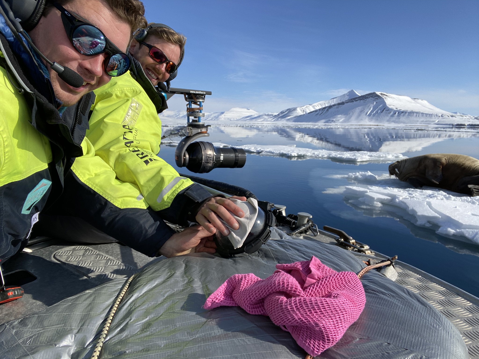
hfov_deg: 73.9
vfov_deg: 58.9
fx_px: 318
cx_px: 240
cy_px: 180
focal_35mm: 23
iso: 25
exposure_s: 1/1348
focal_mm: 2.71
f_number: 2.2
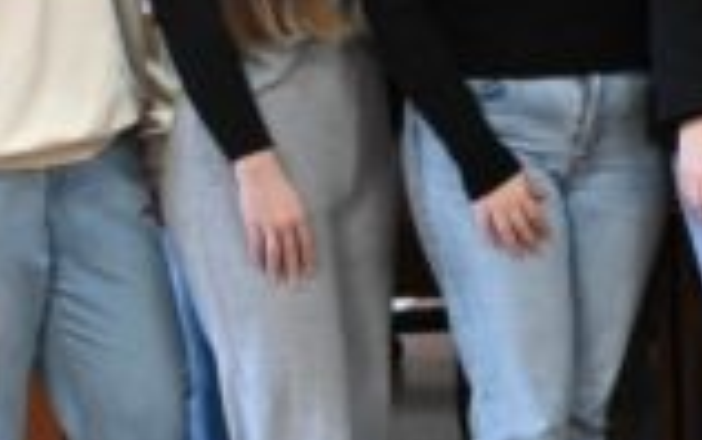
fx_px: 3044
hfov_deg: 12.0
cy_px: 87
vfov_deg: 8.2
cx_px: 1315
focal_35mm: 159
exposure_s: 1/250
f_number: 4
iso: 2800
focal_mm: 32
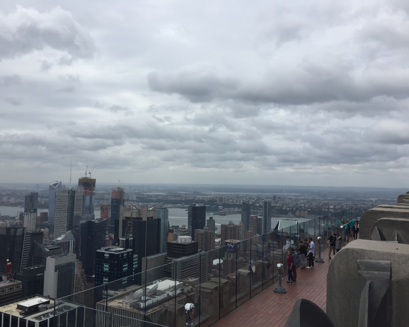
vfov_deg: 47.1
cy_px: 162
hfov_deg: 57.1
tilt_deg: +4.2
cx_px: 189
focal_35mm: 31
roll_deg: -0.8
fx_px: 375
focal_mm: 4.15
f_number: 2.2
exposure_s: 1/3049
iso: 32
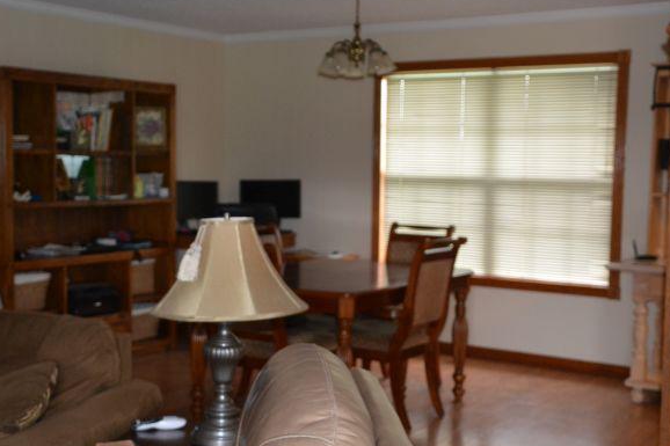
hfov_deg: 36.9
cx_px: 306
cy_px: 245
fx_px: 1005
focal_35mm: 54
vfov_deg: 25.0
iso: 1400
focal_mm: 26
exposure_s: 1/60
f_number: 3.8
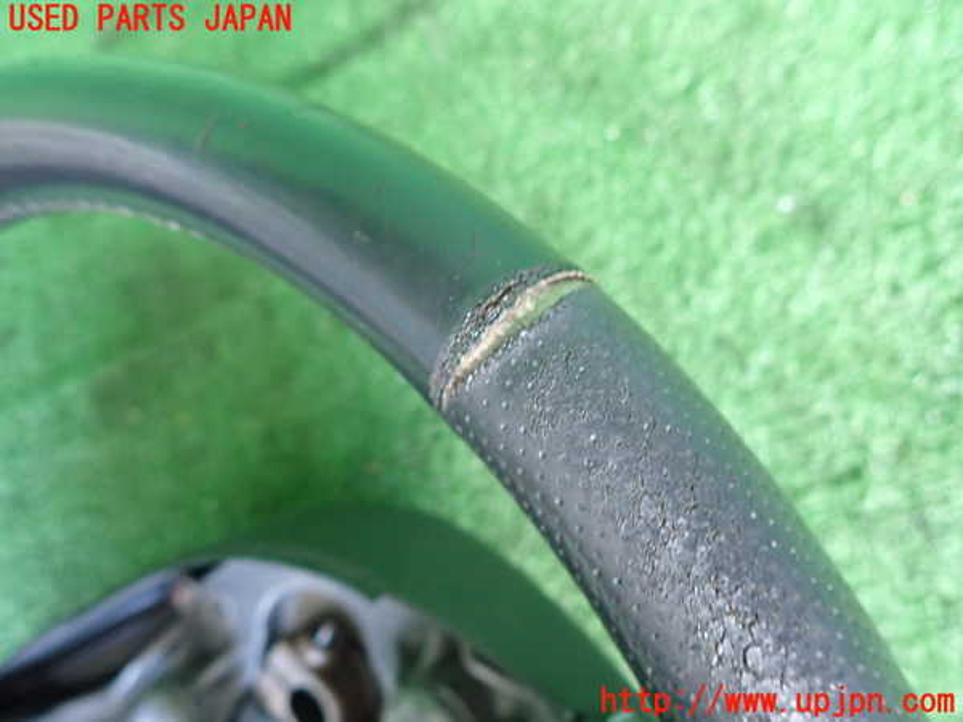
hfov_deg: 69.4
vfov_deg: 54.9
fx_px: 695
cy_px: 361
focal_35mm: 25
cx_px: 482
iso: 500
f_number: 2
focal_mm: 4.5
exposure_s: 1/30
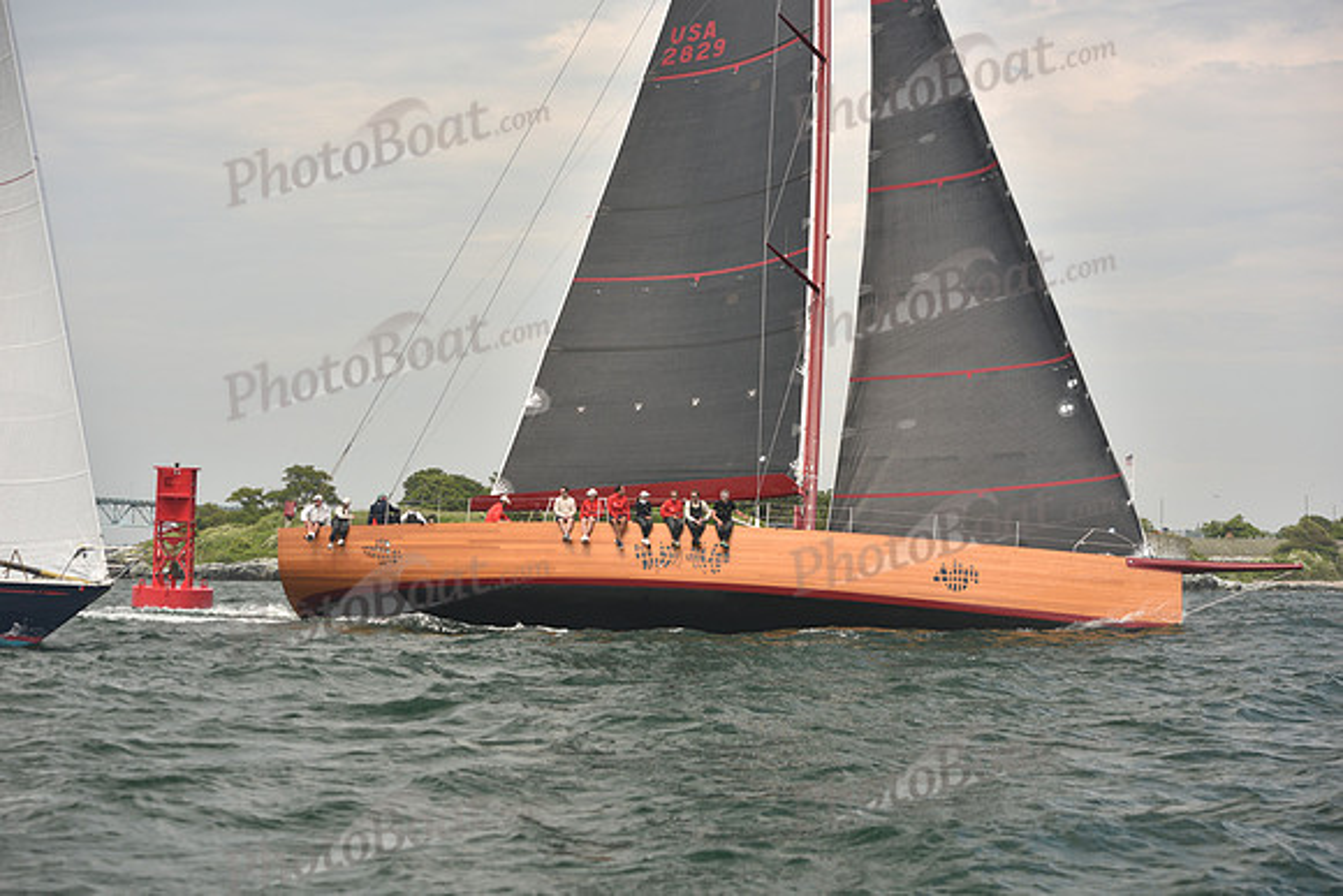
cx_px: 672
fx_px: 2612
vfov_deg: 19.5
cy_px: 448
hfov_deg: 28.8
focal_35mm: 70
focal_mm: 70
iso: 250
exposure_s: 1/640
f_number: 4.5
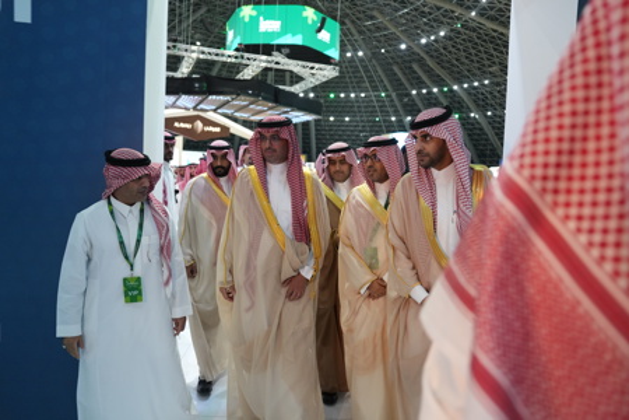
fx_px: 419
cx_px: 314
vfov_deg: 53.1
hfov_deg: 73.7
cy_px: 210
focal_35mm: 24
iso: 2000
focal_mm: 24
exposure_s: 1/121
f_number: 2.8
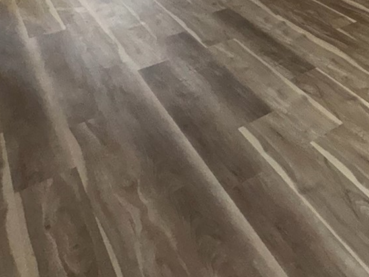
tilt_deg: -14.5
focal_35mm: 40
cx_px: 449
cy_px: -66
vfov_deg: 30.0
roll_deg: -3.3
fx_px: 426
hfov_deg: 35.8
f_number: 2.2
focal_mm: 2.22
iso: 200
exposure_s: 1/120
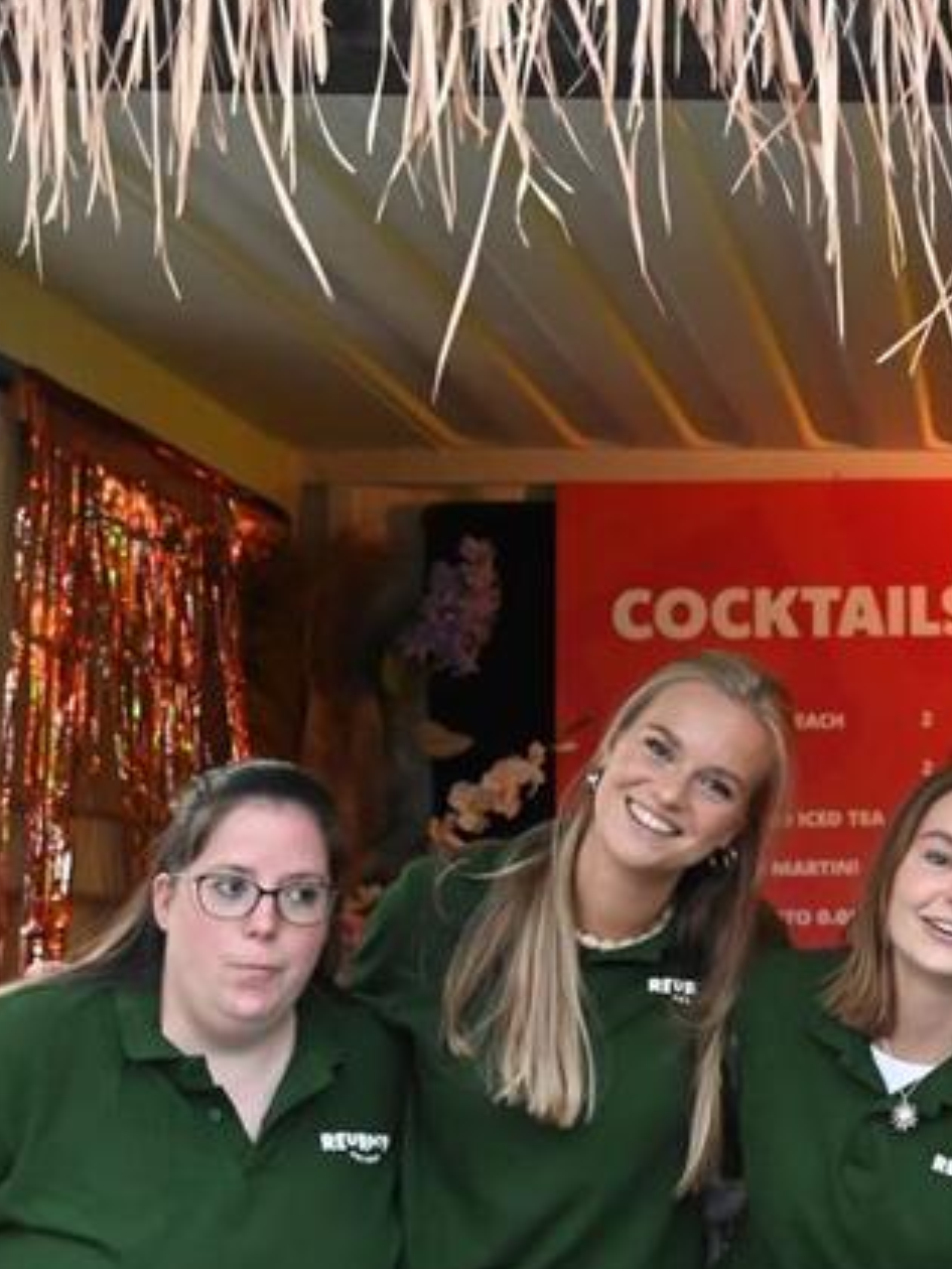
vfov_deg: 28.5
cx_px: 1233
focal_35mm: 68
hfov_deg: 19.9
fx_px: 2493
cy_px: 736
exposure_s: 1/80
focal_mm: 30
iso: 8000
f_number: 4.5
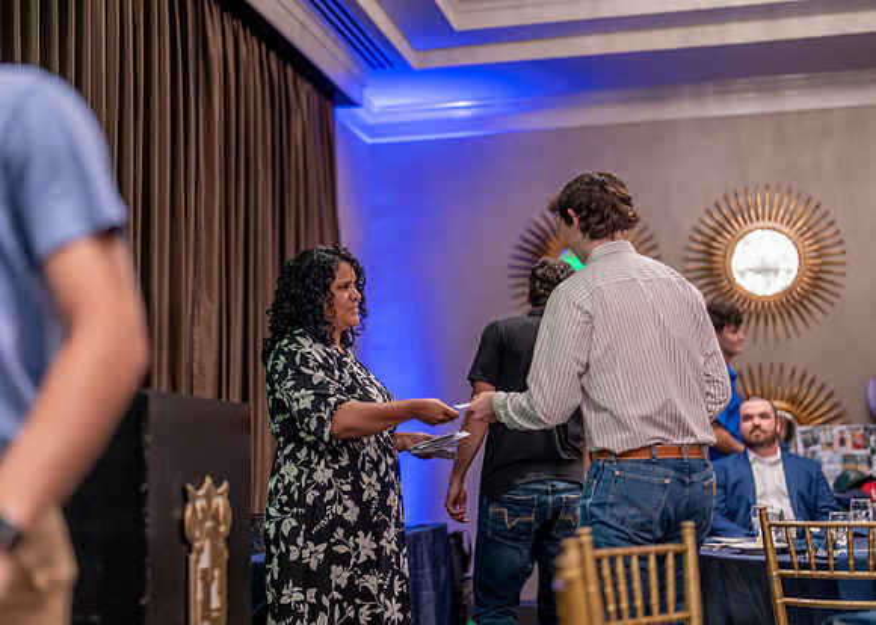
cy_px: 311
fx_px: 1419
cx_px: 415
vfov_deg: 24.9
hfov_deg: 34.3
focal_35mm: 57
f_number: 1.2
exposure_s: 1/320
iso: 800
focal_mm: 50
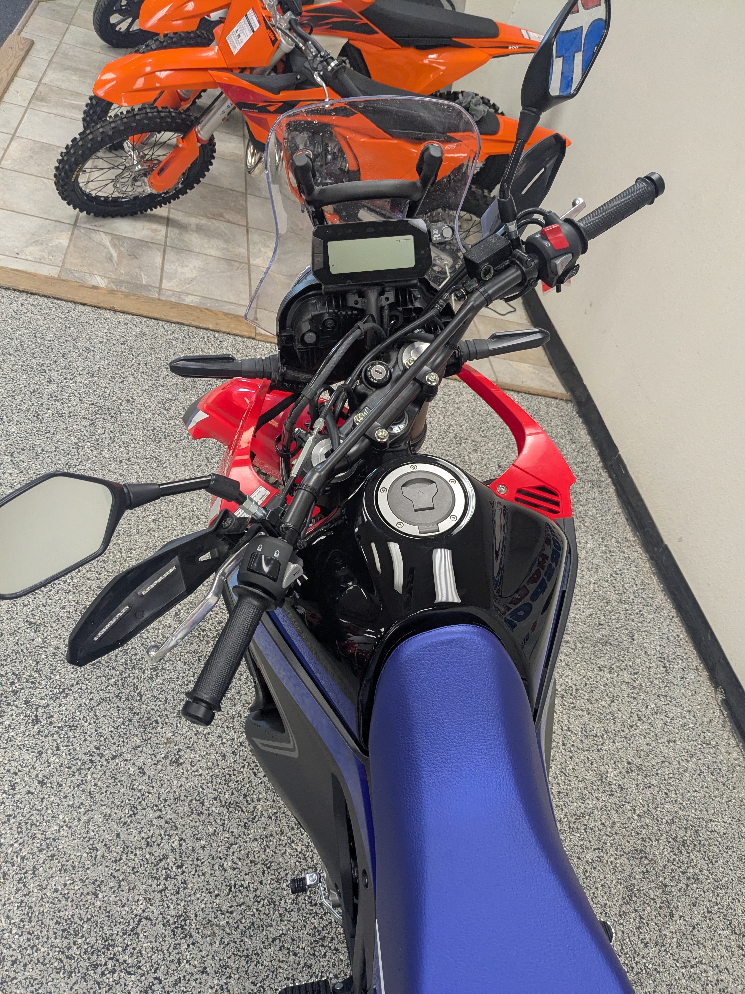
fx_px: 775
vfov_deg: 65.3
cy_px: 497
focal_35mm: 27
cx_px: 372
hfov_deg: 51.4
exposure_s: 1/120
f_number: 1.73
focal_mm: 4.38
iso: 185
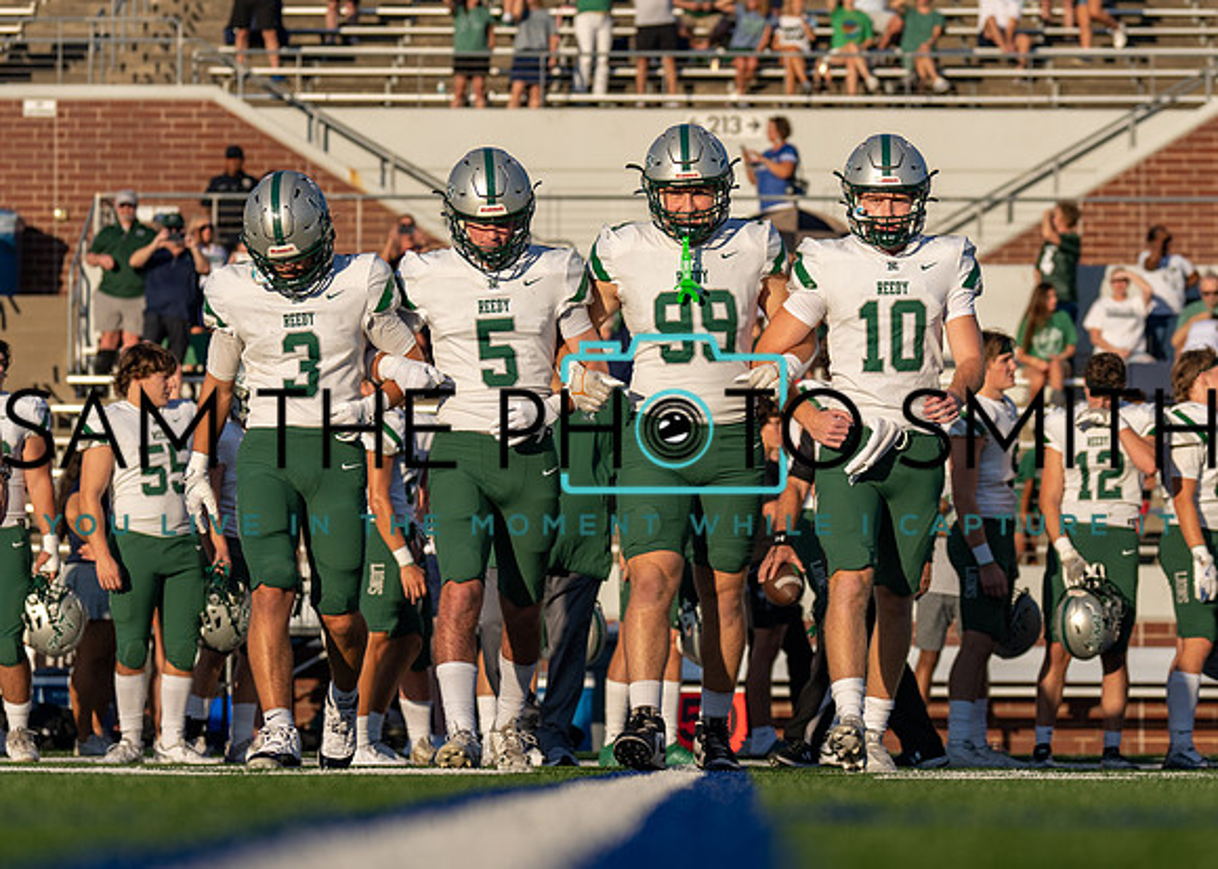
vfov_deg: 11.2
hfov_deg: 15.7
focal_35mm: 128
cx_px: 682
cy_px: 527
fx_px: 4420
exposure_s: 1/2000
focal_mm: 85
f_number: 2.8
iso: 100
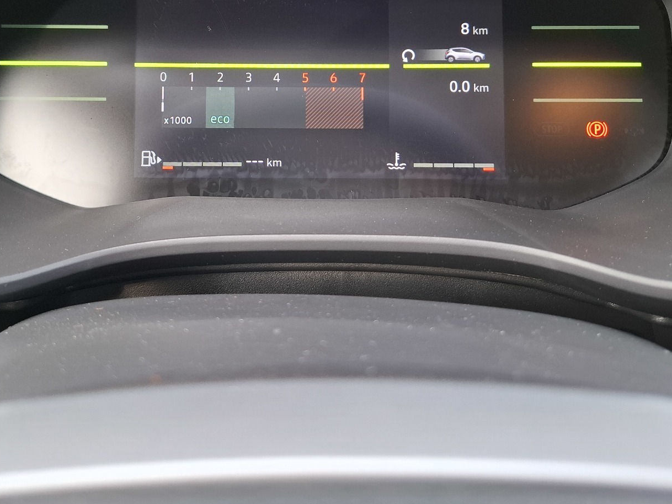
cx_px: 303
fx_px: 660
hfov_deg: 53.9
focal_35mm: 34
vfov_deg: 40.9
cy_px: 143
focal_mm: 5.54
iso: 250
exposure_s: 1/120
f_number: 1.8
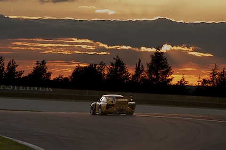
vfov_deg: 5.7
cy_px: 75
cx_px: 113
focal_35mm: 240
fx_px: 1505
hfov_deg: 8.6
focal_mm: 160
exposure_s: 1/500
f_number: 5.6
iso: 1000
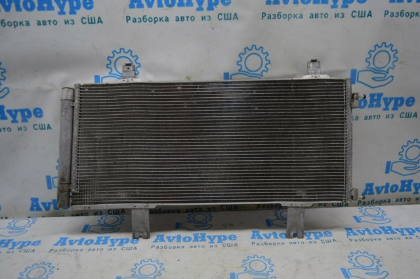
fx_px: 350
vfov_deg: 43.5
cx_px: 210
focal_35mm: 30
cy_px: 140
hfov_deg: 62.0
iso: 400
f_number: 4.5
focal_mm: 20
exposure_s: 1/80
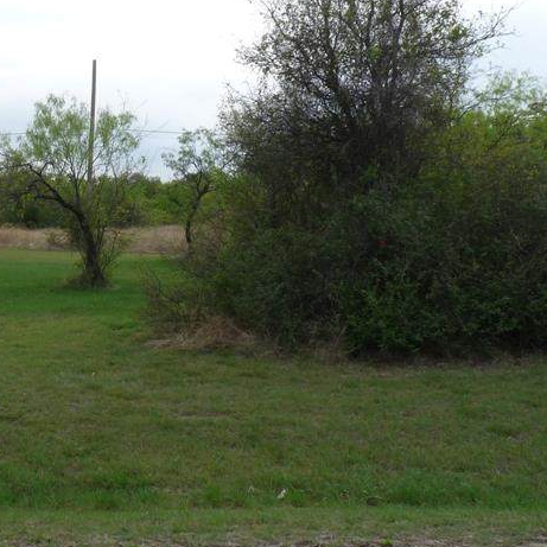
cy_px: 203
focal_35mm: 53
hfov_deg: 29.5
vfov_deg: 32.0
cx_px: -31
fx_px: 948
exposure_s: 1/320
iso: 100
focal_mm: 4.8
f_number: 5.6
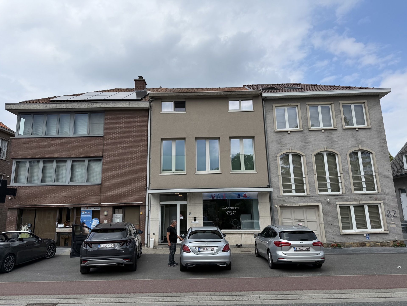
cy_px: 153
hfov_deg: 71.6
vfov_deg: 56.8
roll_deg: +0.5
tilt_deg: +11.9
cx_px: 204
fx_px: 282
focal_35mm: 24
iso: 80
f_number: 1.78
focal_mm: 6.76
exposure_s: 1/3759
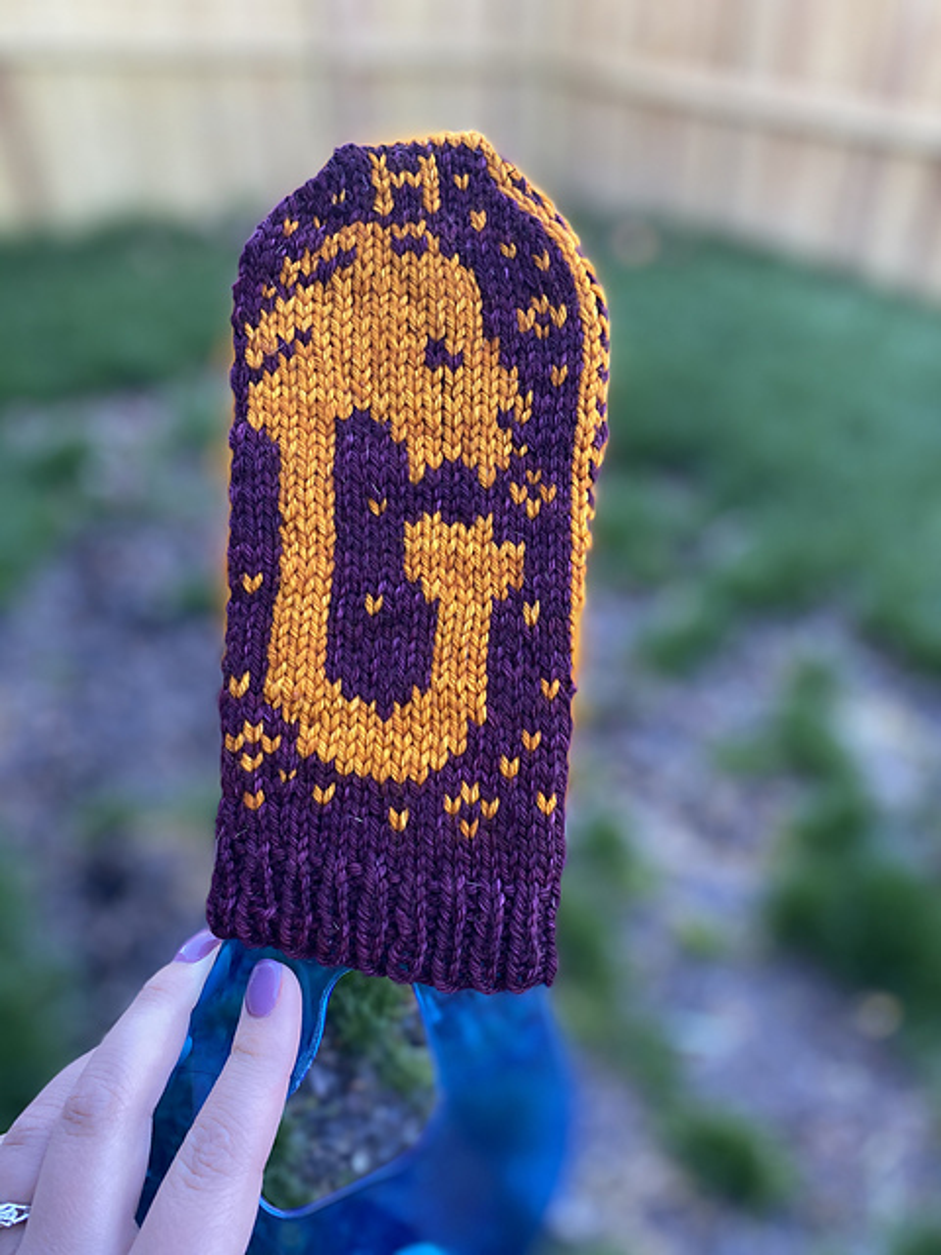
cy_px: 628
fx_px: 942
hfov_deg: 53.1
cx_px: 470
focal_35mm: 26
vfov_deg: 67.3
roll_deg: +0.3
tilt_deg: -37.6
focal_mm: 4.25
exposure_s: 1/122
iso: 100
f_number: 1.8
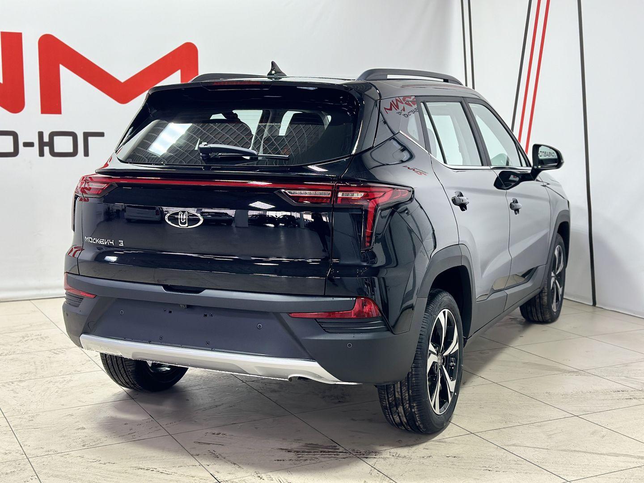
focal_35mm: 48
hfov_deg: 39.7
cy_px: 242
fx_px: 893
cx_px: 322
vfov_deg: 30.3
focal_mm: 6.86
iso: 160
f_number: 1.78
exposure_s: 1/100
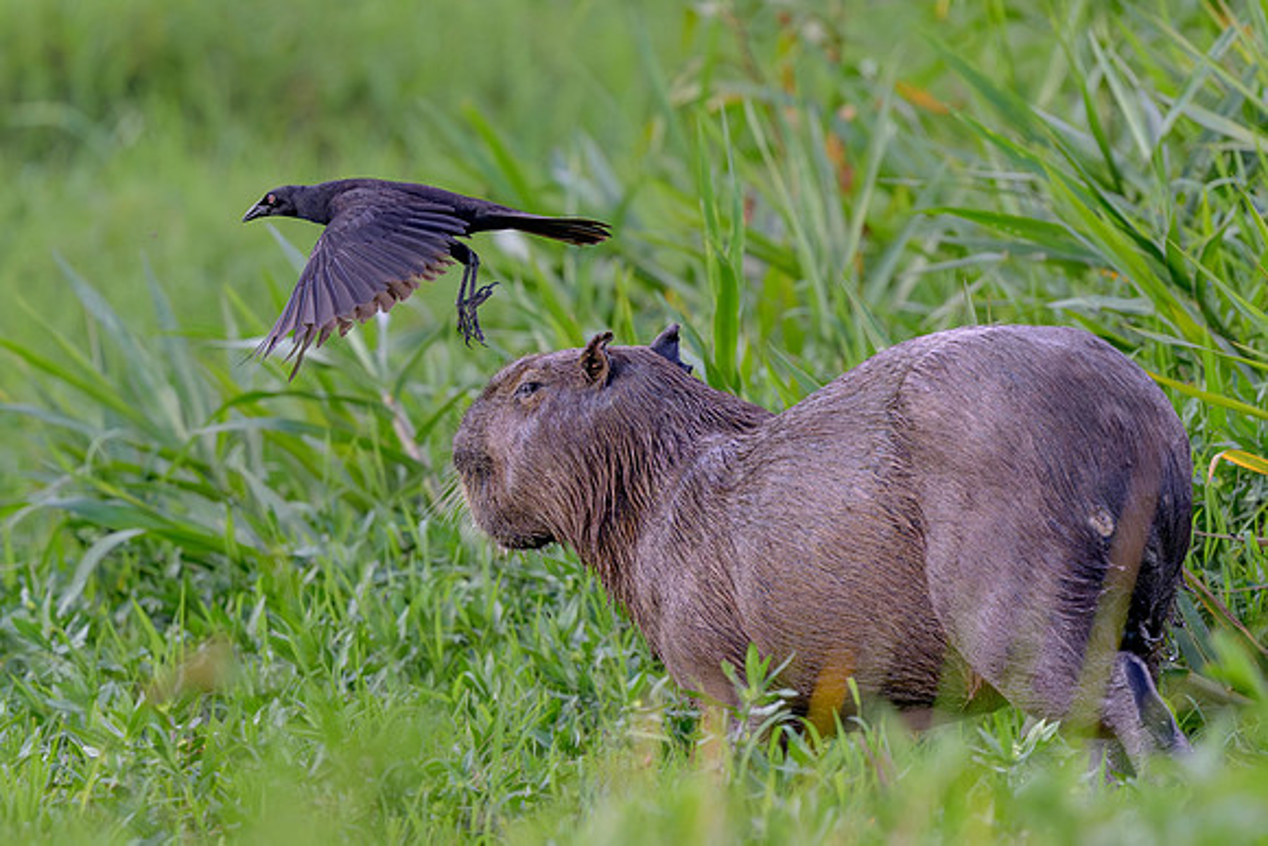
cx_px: 480
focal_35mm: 925
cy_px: 268
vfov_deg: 1.5
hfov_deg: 2.2
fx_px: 32584
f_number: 4.5
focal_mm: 400
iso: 2000
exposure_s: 1/3200
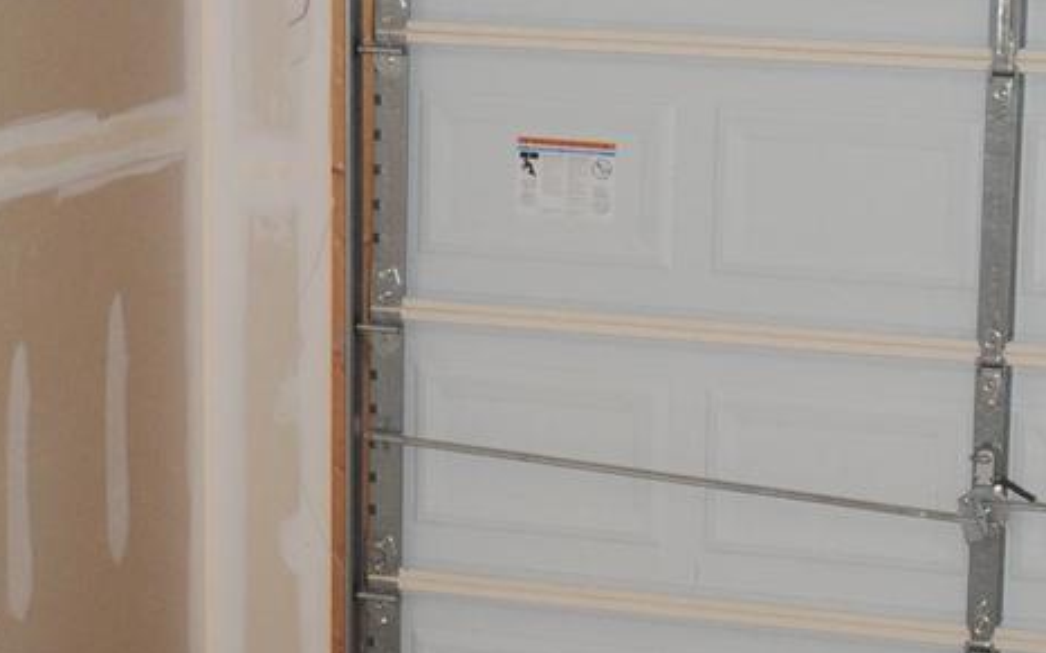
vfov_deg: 10.6
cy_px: 309
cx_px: 561
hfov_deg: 17.0
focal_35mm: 123
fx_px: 3506
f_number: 4.2
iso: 200
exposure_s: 1/60
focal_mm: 26
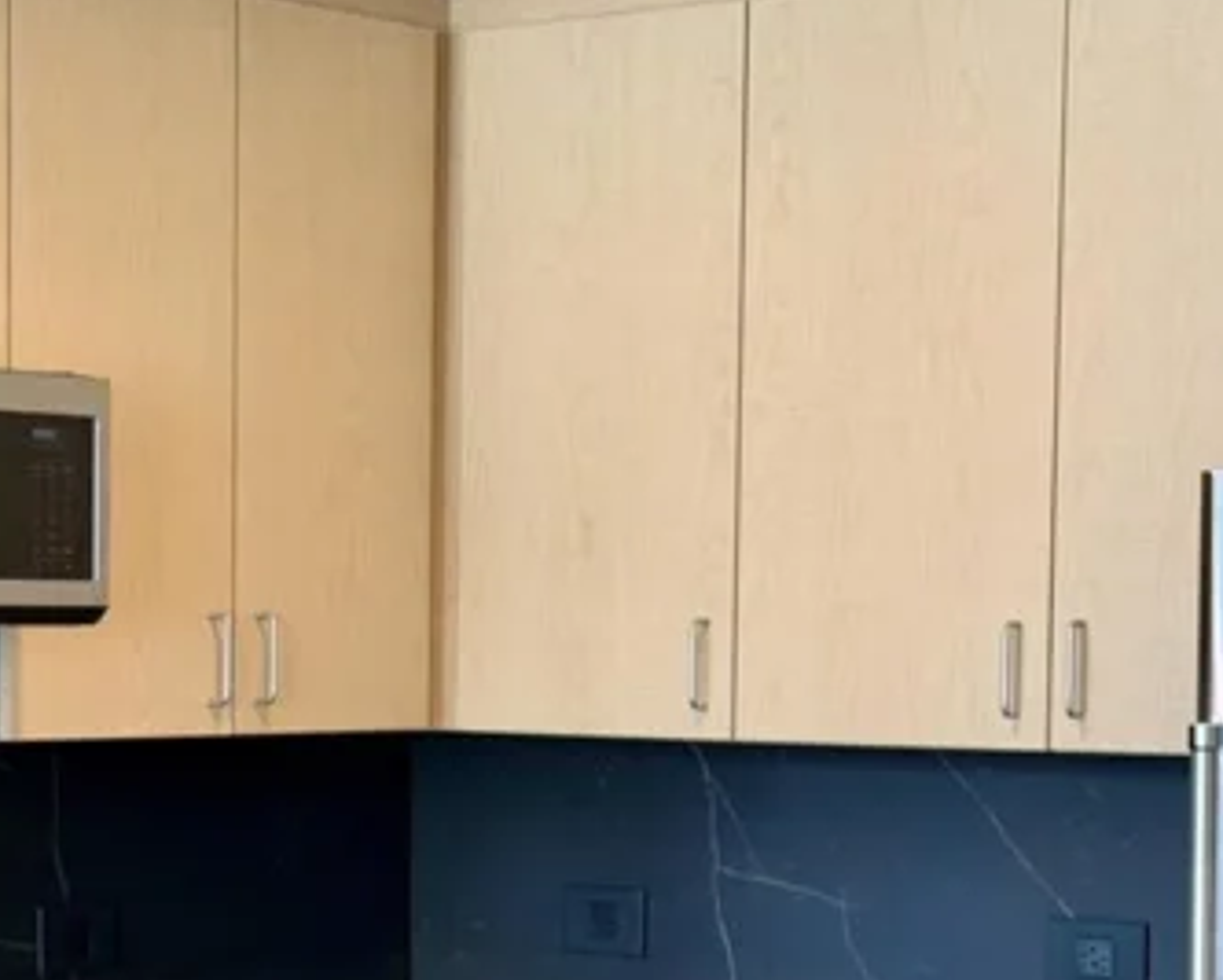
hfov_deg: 18.2
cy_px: 815
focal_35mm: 105
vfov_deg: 14.6
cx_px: 336
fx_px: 3804
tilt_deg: -2.4
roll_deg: -0.7
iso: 100
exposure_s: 1/60
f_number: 1.78
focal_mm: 6.76
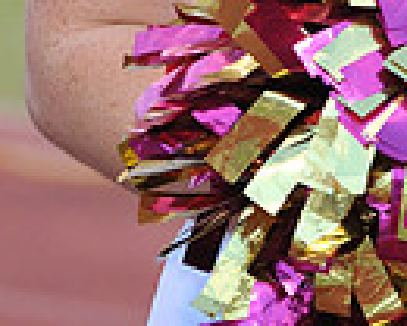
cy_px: -445
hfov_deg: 3.1
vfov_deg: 2.4
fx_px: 7589
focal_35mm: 630
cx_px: 554
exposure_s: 1/250
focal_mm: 150
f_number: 7.1
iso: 2500
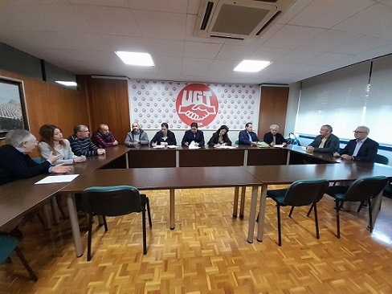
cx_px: 196
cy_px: 147
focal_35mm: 13
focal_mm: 1.13
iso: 200
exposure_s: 1/25
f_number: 2.2
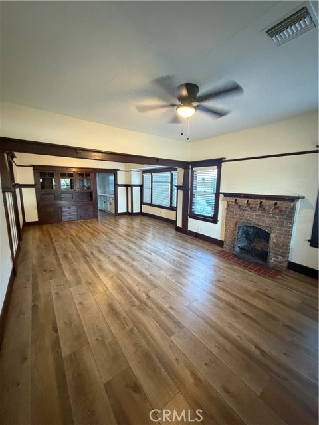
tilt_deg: -10.3
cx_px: 160
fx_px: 172
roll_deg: -0.6
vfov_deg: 102.1
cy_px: 212
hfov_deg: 85.7
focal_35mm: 14
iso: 1000
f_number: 2.2
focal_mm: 2.22
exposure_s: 1/40
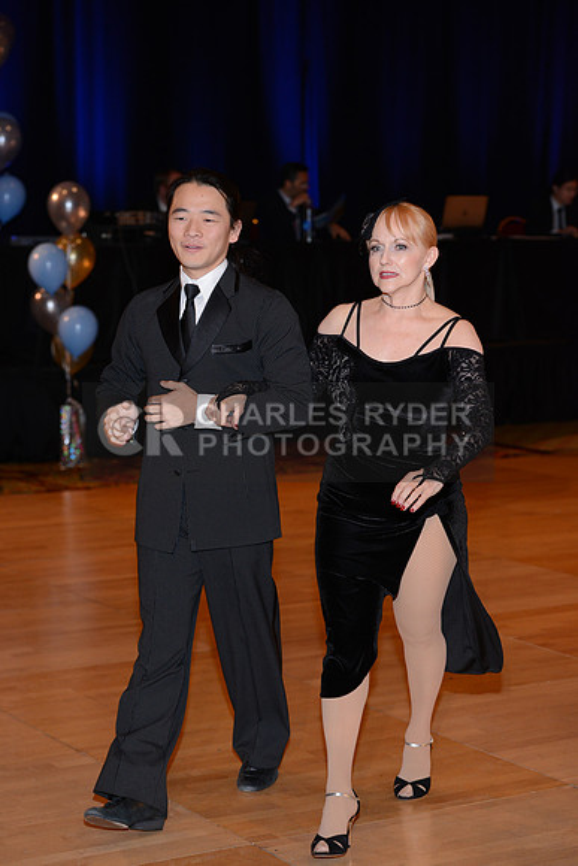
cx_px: 289
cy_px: 433
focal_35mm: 90
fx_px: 2166
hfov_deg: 15.2
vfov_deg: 22.6
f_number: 4.5
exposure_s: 1/200
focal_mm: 90
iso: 1250
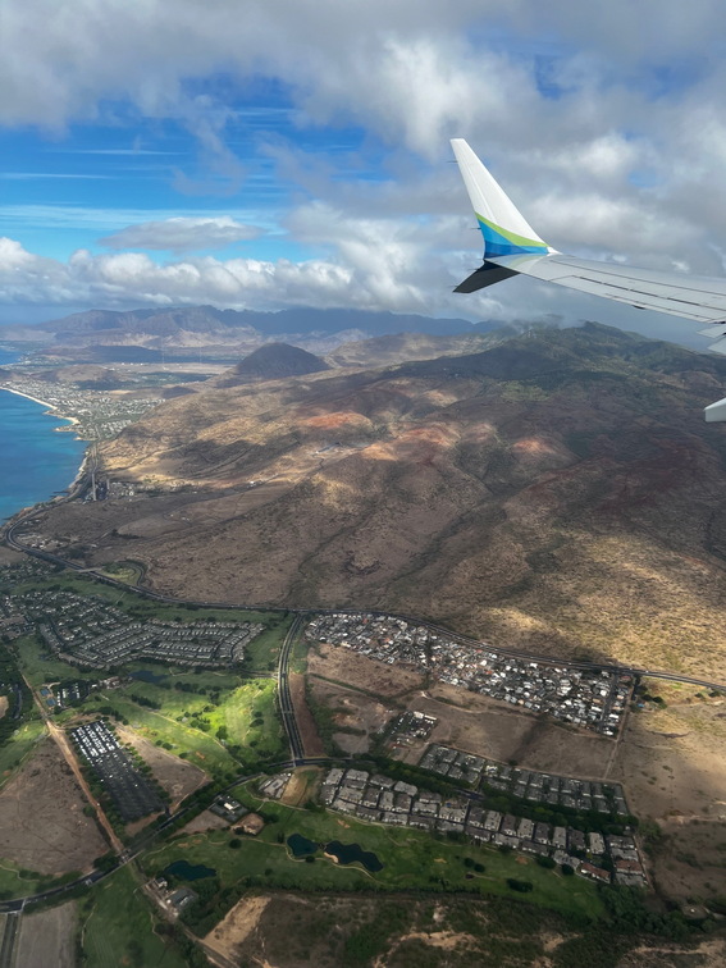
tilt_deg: -12.4
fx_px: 727
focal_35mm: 26
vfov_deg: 67.3
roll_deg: -1.7
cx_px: 363
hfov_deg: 53.1
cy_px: 484
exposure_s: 1/2915
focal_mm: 5.7
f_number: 1.5
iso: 50
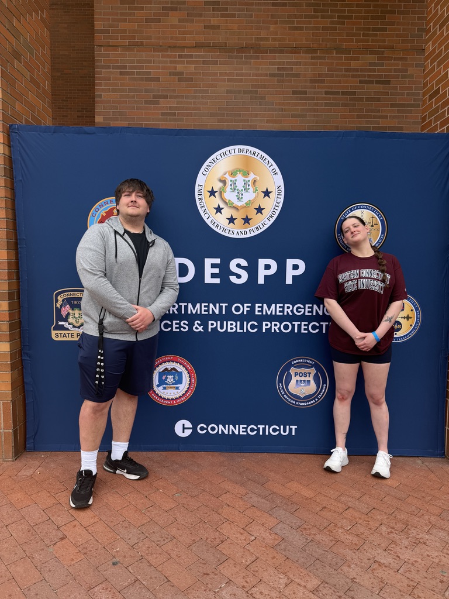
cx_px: 224
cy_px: 300
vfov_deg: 71.6
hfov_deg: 56.8
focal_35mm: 24
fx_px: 415
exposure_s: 1/1230
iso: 80
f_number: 1.78
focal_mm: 6.76
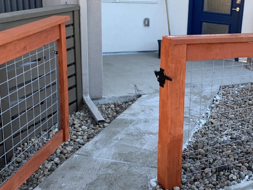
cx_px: 220
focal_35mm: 53
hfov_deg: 34.5
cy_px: 105
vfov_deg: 27.5
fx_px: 388
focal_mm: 4.25
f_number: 1.8
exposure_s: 1/123
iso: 25
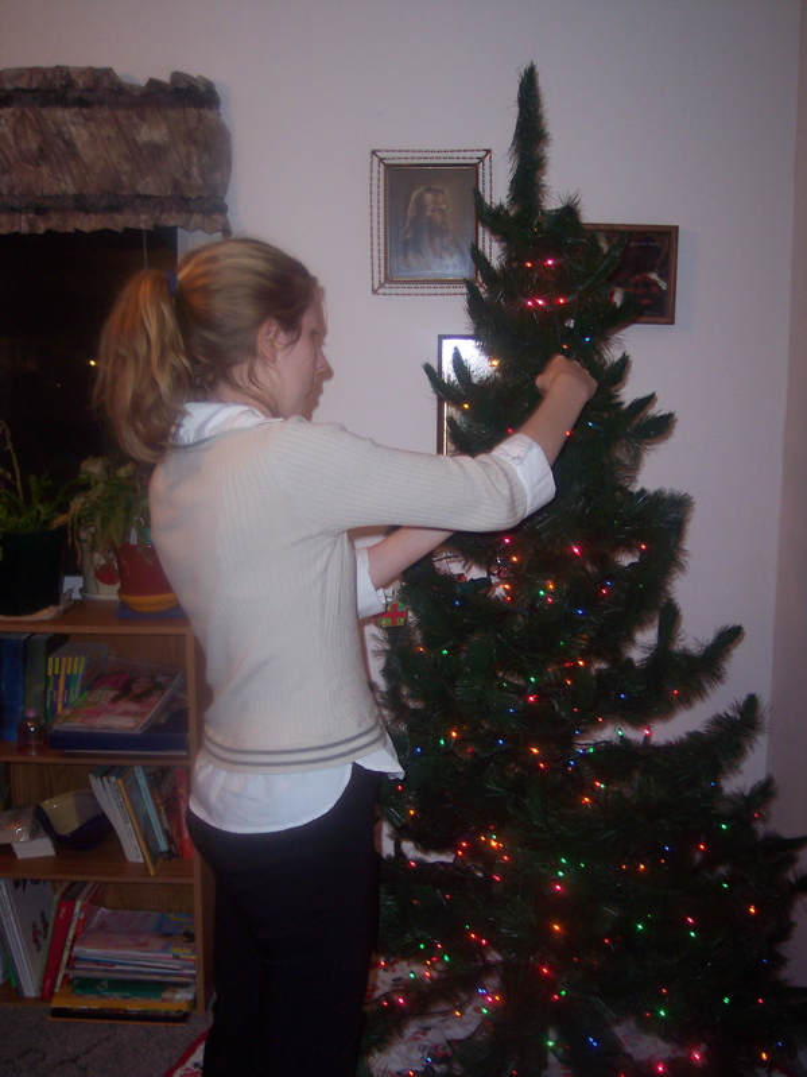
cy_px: 538
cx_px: 404
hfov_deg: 37.7
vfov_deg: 49.0
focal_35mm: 38
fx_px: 1182
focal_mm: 8
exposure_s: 1/30
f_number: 2.8
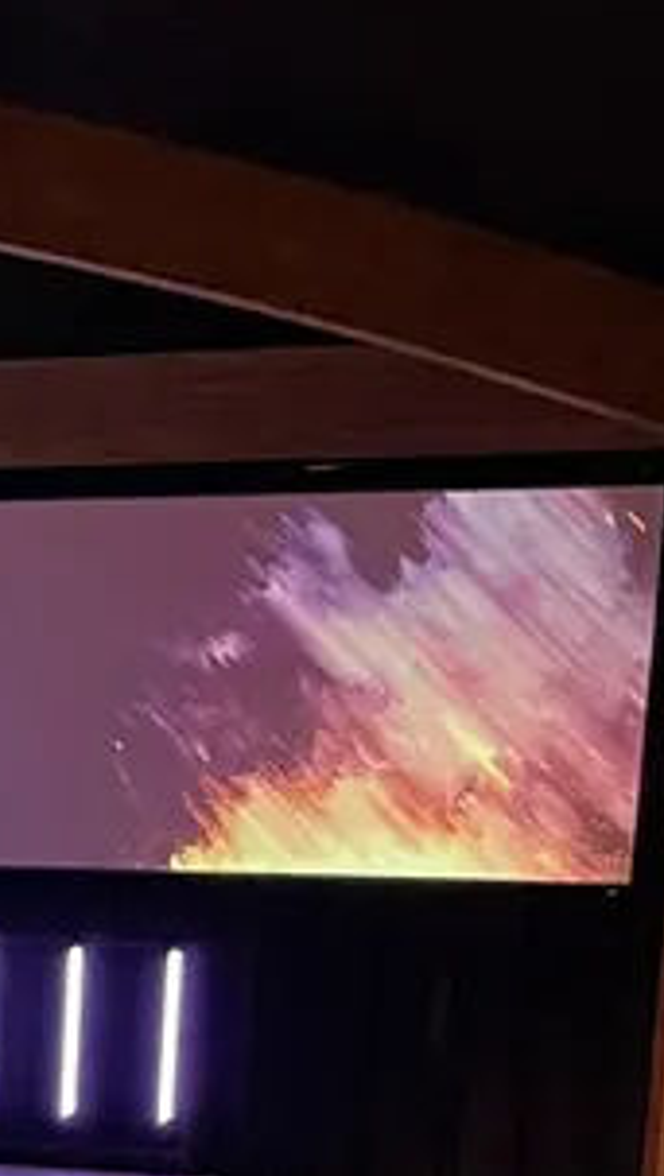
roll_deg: -1.4
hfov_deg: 9.4
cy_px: 1289
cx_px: -1068
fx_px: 3497
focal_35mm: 112
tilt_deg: -7.2
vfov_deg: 18.4
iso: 400
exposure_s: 1/37
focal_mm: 4.2
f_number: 1.6
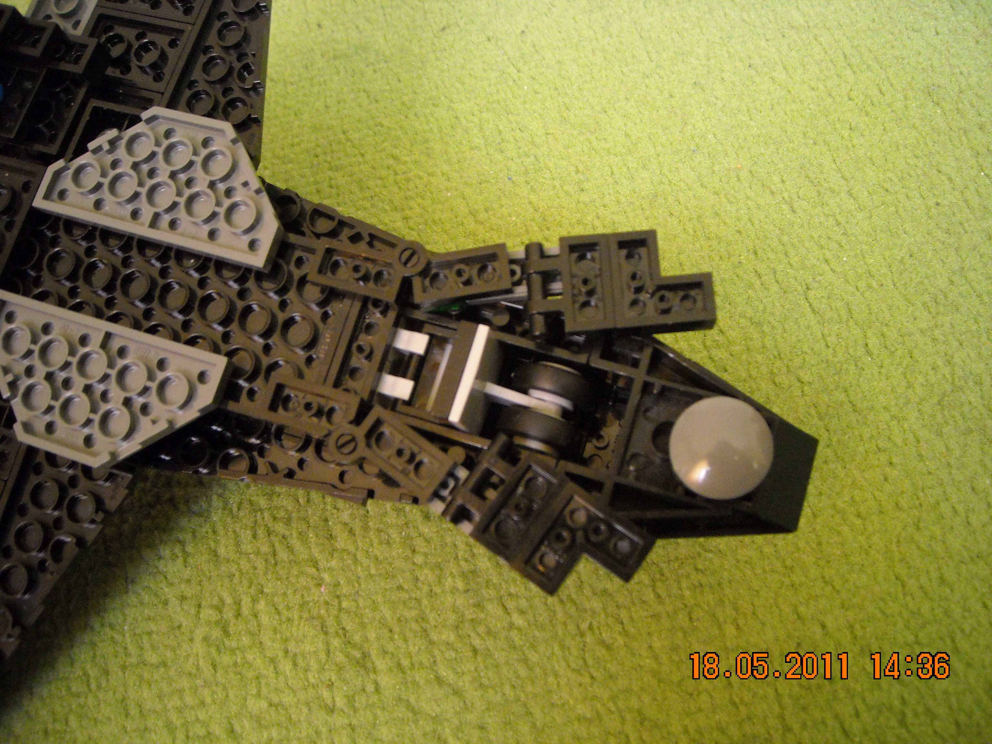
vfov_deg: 40.7
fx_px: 1003
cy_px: 372
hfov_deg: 52.6
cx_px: 496
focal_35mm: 35
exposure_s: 1/14
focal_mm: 5.7
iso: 400
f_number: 2.8
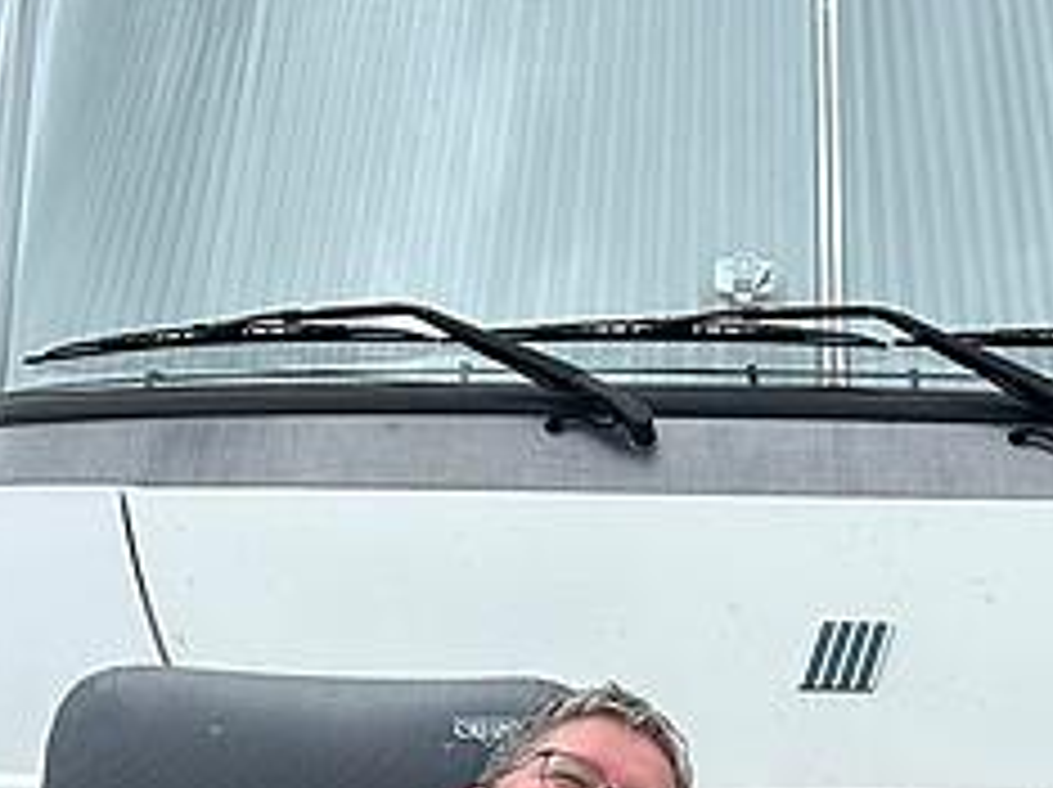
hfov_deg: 21.6
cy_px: 1234
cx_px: 914
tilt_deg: -3.6
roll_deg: -1.5
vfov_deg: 15.2
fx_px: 2705
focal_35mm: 89
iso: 50
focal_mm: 5.7
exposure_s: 1/1838
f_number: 1.5
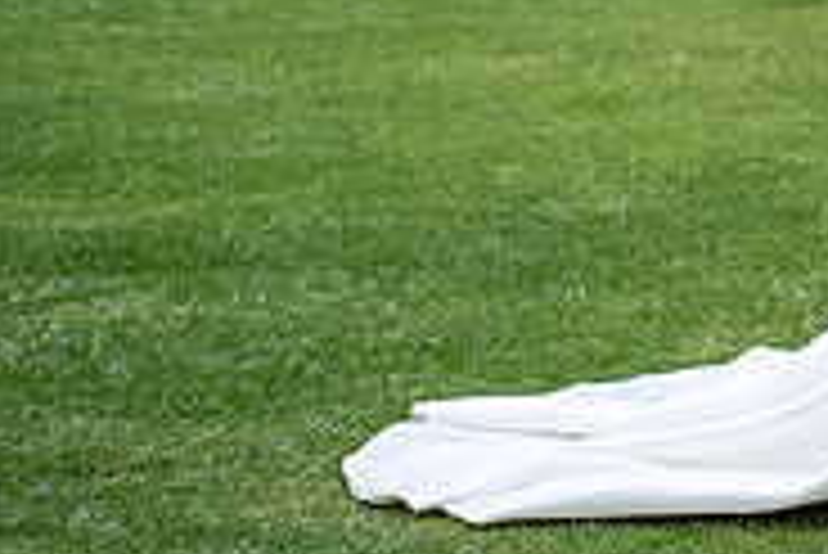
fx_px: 6169
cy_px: -232
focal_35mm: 268
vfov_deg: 5.1
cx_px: 1215
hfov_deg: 7.6
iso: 640
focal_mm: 85
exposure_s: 1/1250
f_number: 4
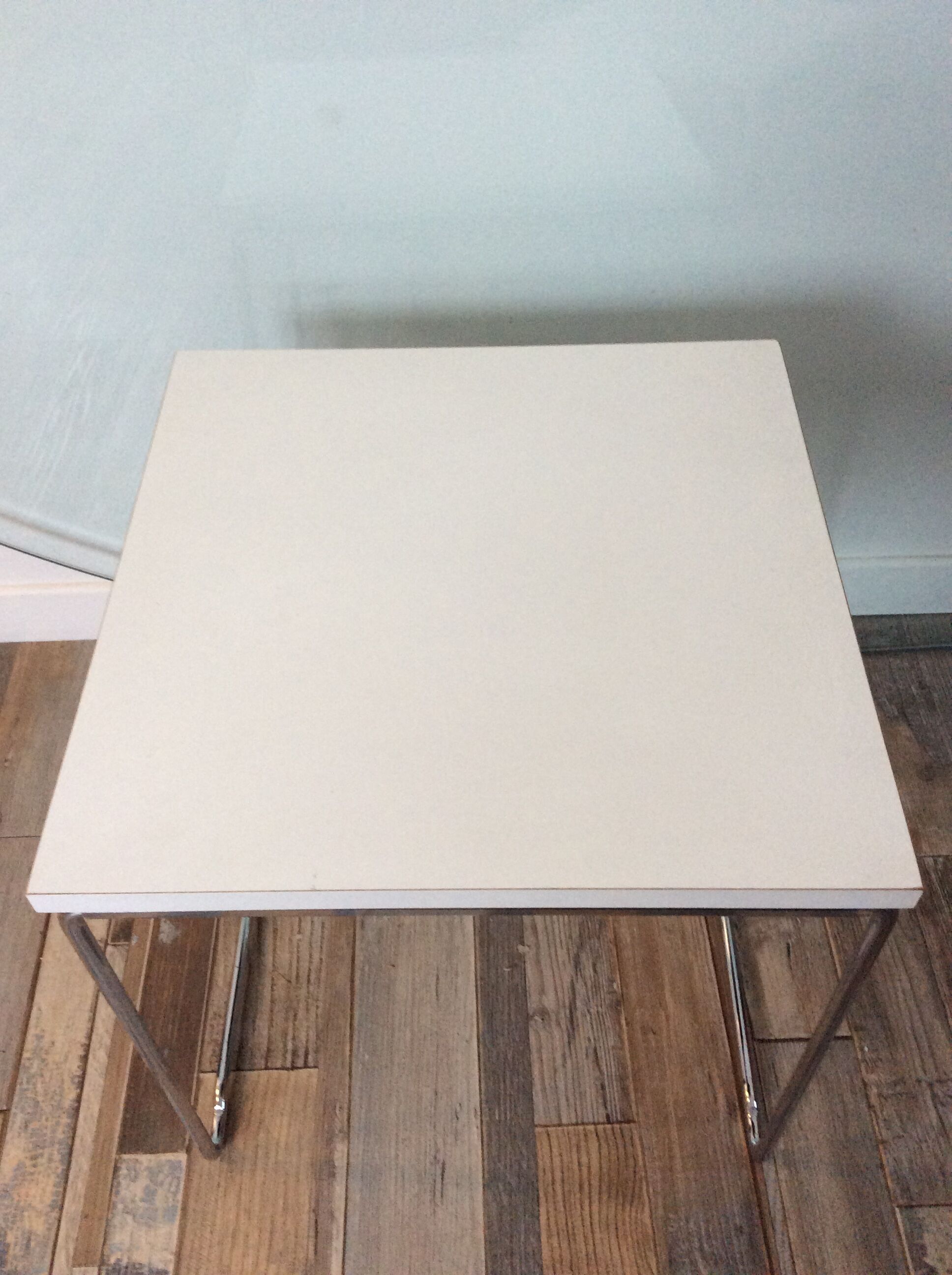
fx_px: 1177
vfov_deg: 56.9
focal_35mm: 32
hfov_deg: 44.1
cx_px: 476
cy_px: 638
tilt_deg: -48.7
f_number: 2.4
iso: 125
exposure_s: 1/25
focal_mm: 3.3
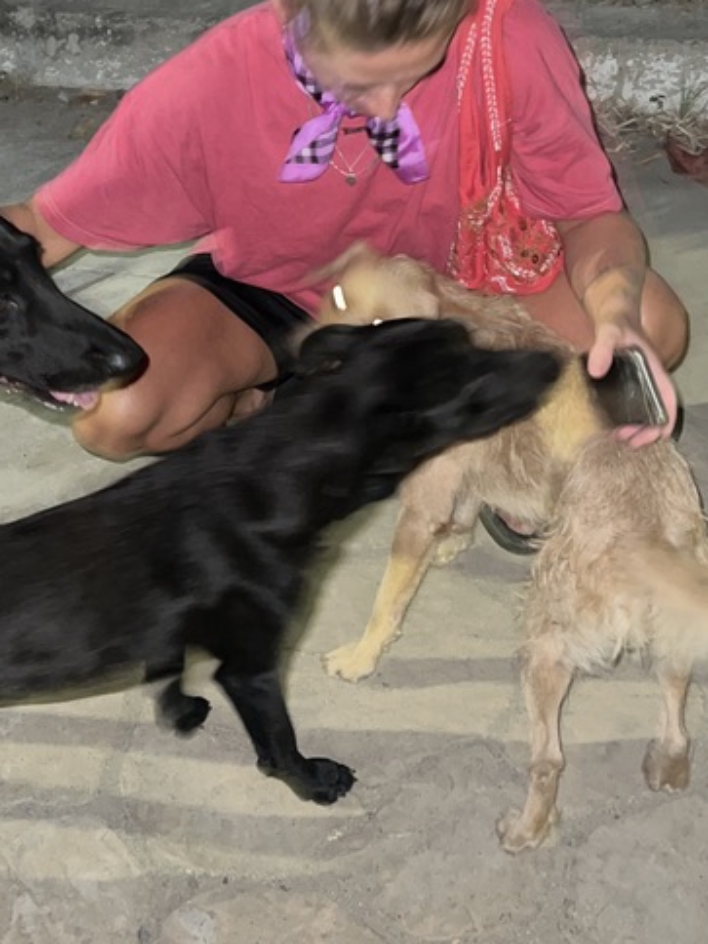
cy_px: 289
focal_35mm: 55
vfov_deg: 34.5
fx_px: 1500
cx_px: 242
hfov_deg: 26.4
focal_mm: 5.7
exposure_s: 1/4
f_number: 1.5
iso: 160
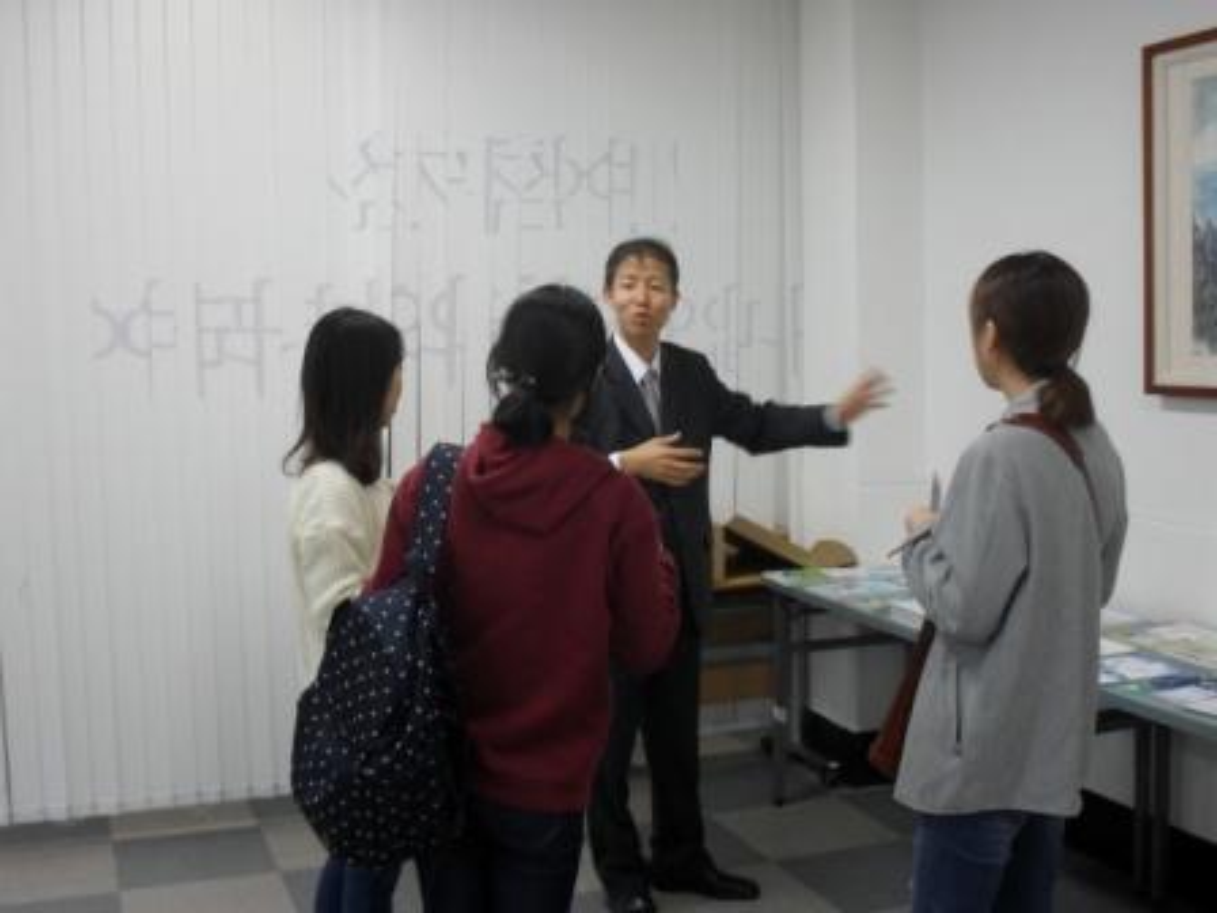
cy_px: 456
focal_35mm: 42
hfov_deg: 44.8
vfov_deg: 34.3
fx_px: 1477
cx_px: 608
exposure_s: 1/15
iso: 200
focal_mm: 7.5
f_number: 3.6
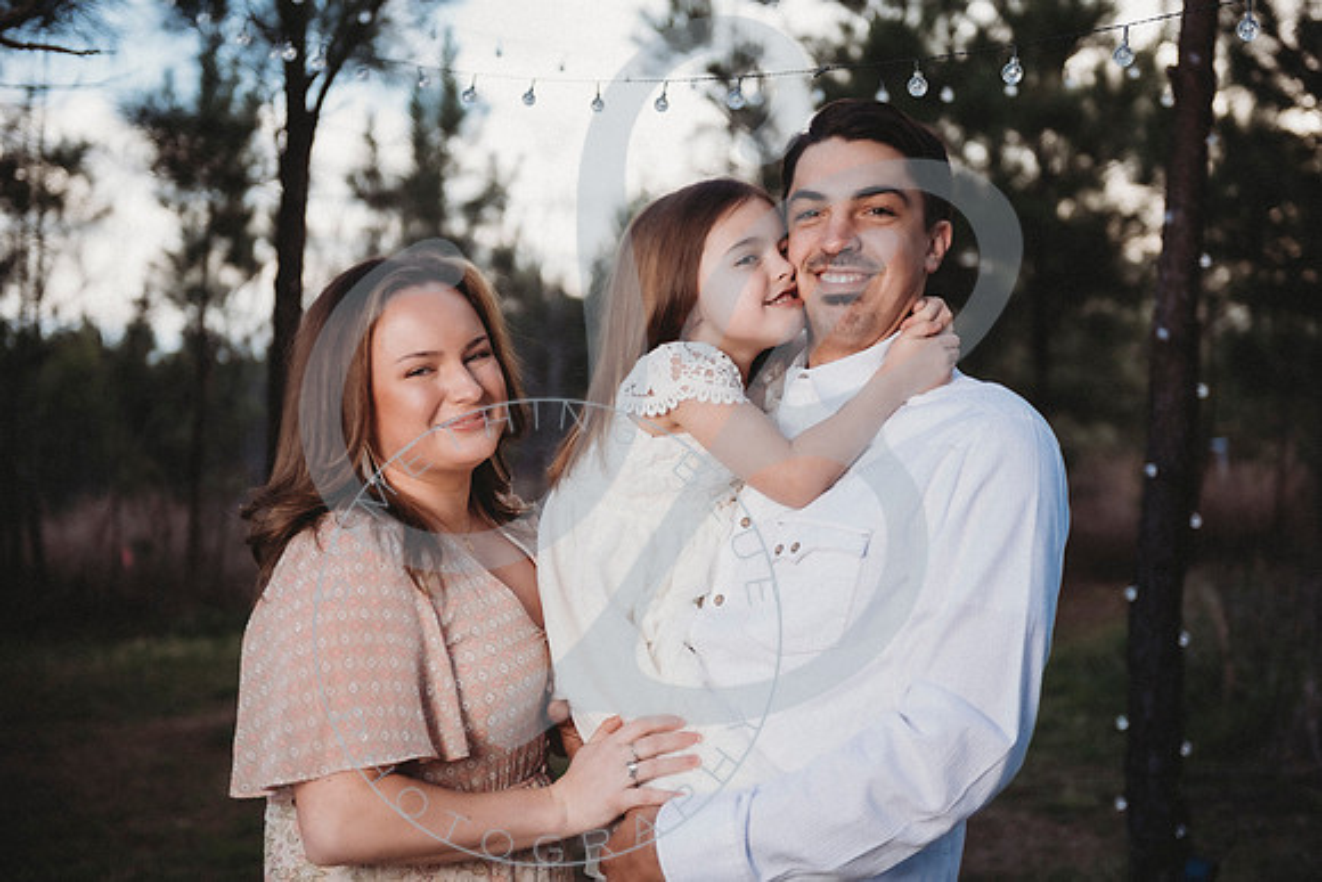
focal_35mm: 55
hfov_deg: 36.3
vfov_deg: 24.7
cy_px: 401
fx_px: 2012
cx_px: 722
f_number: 2.8
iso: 100
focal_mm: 50
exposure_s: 1/200
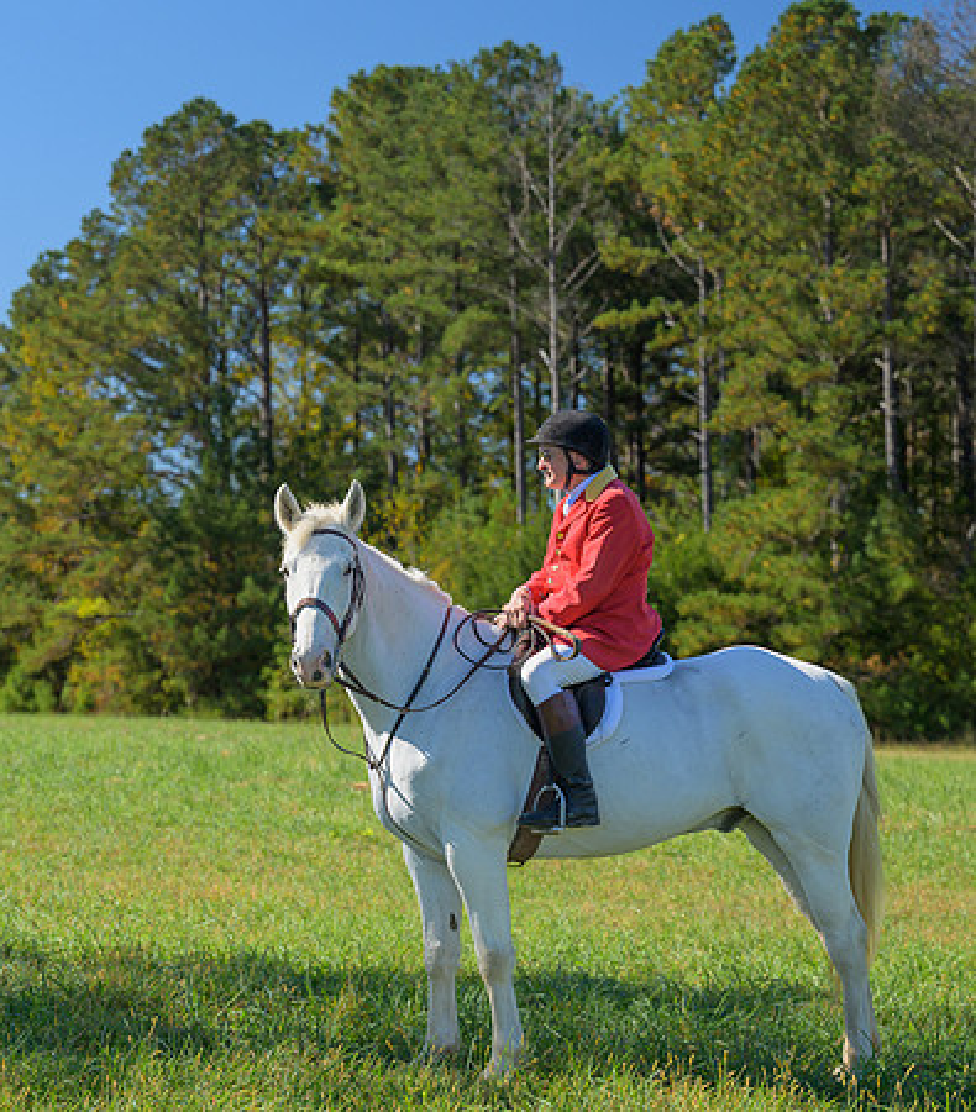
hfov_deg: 16.4
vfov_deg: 18.7
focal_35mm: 99
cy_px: 532
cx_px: 268
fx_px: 3381
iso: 200
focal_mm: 70
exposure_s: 1/500
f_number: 4
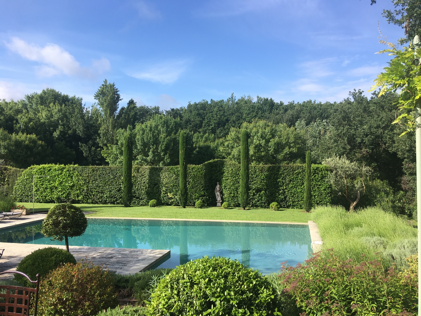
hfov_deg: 61.7
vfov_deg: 48.2
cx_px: 210
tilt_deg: -0.1
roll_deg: +0.8
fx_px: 353
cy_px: 158
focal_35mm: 29
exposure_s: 1/864
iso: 25
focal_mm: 4.15
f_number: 2.2
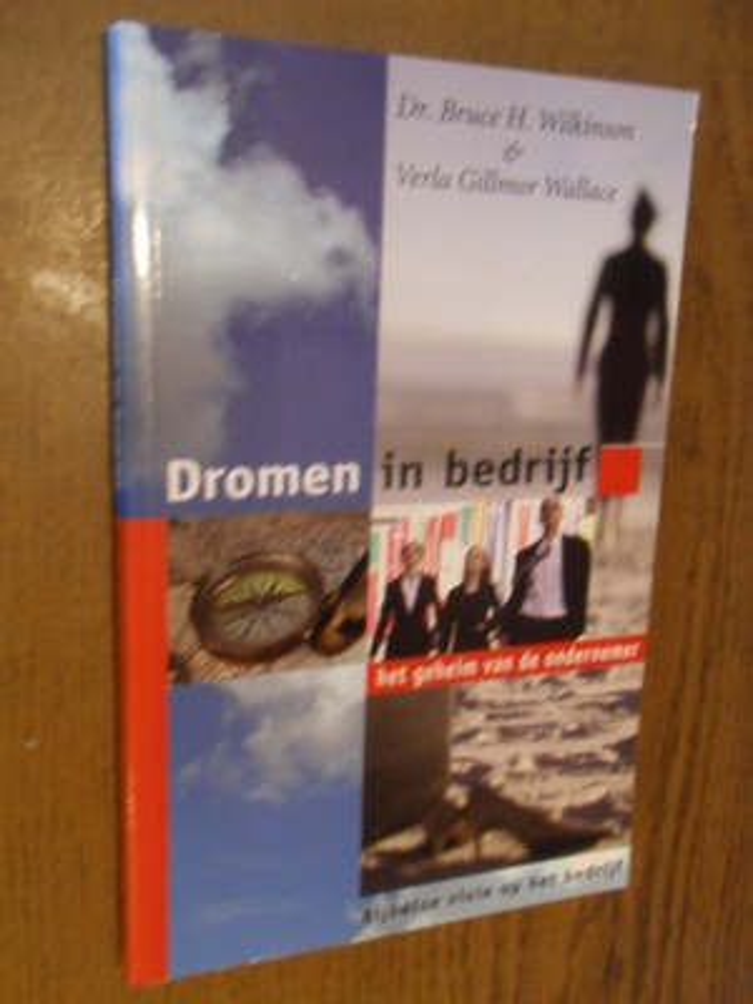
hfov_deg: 40.7
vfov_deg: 52.6
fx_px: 1015
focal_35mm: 35
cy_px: 502
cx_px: 376
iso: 400
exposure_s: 1/6
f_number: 3.5
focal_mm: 6.3
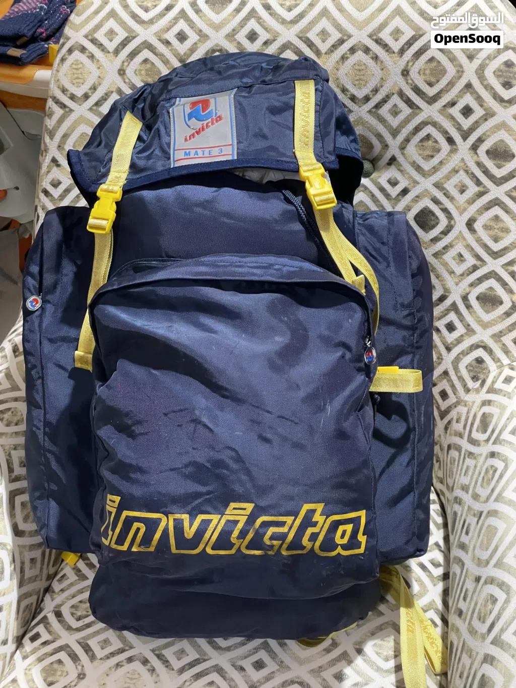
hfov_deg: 28.0
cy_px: 344
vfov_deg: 36.8
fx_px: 1033
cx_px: 258
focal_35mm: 52
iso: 640
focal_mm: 6
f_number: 2
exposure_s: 1/50
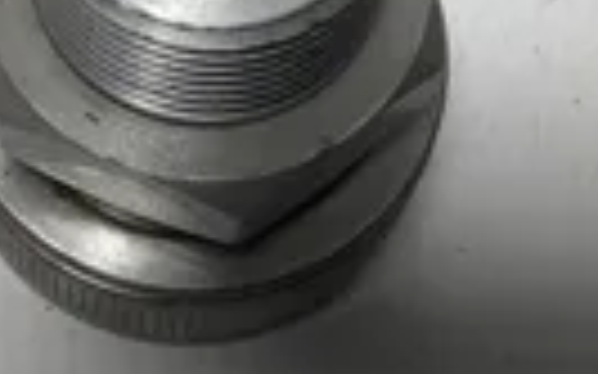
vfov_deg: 12.9
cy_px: -77
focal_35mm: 99
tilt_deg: -64.9
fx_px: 1613
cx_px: 207
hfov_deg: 20.9
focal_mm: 3.3
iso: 25
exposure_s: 1/169
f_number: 2.4
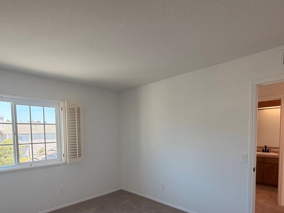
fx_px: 172
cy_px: 143
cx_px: 135
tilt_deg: -2.4
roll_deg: +1.7
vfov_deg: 61.8
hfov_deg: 78.9
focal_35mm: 21
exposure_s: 1/120
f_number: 2.2
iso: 160
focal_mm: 2.22
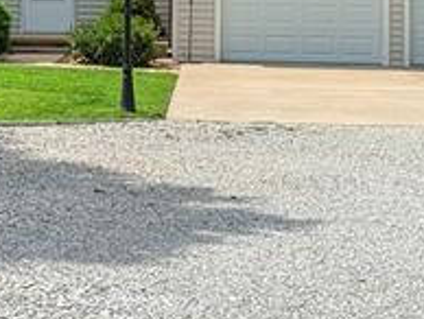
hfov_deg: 15.4
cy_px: -17
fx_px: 1545
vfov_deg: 11.6
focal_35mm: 126
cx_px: 35
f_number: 1.85
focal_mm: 6.81
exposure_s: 1/2096
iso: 36
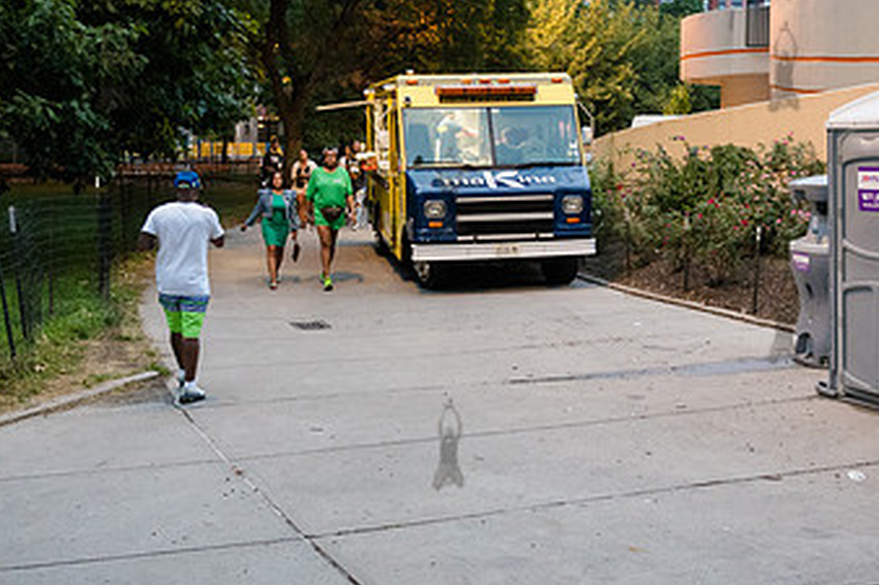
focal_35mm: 49
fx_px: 1196
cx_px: 447
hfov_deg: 40.4
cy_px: 191
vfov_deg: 27.3
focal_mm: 28
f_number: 2.8
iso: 5000
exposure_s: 1/100
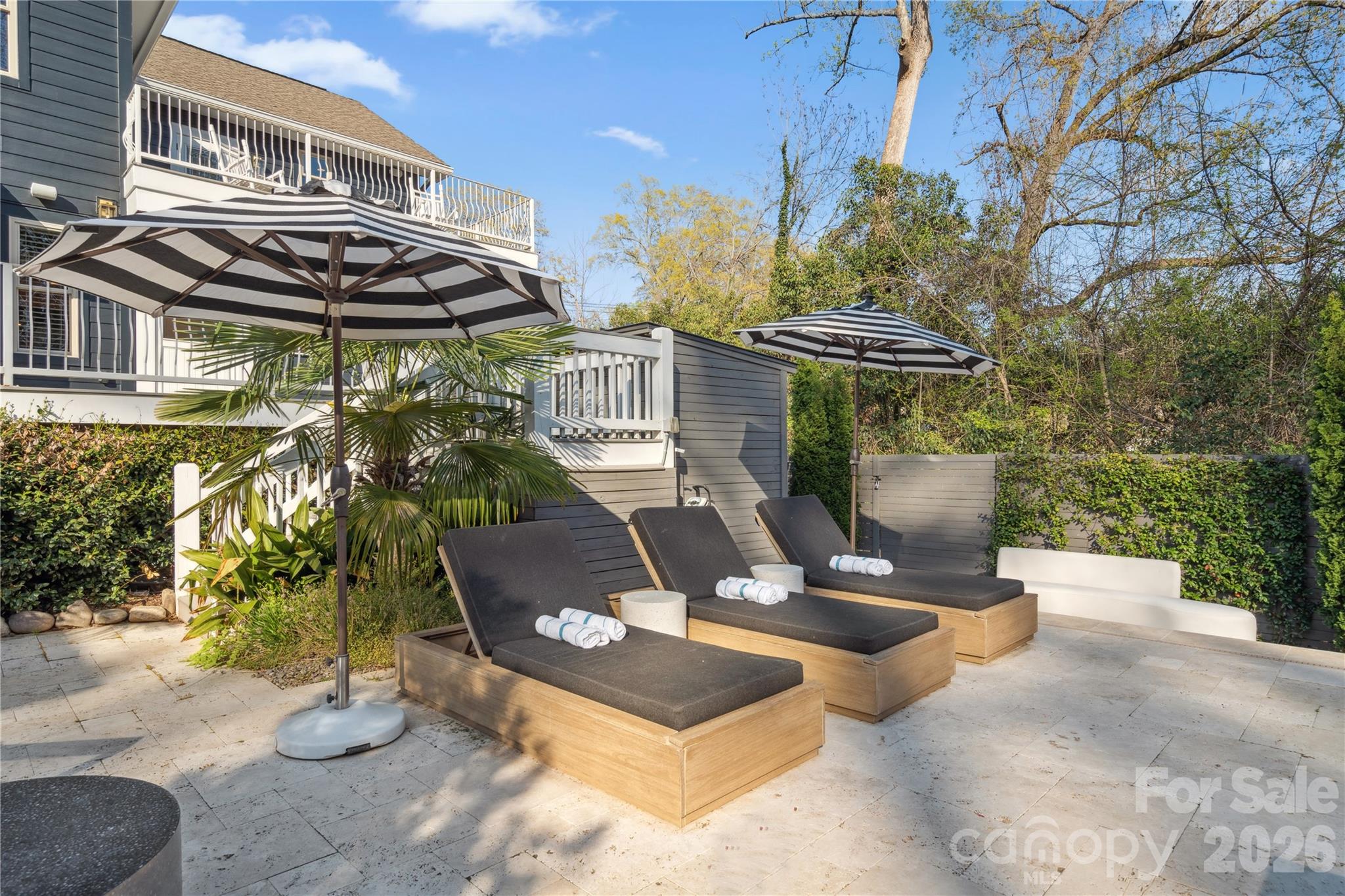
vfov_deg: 64.5
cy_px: 448
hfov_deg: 86.9
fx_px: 710
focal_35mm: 19
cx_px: 672
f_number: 8
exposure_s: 1/250
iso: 200
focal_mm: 19
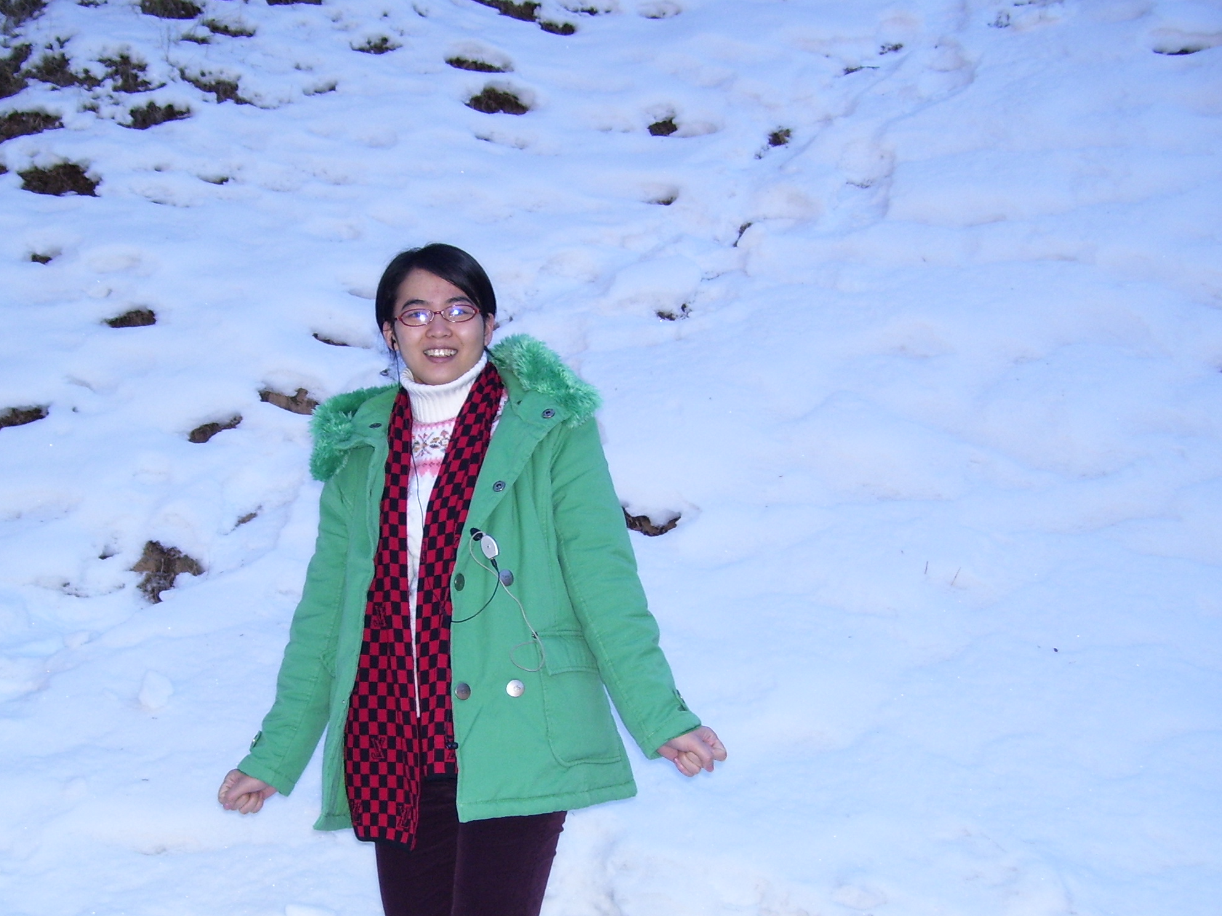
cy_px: 588
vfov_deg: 30.1
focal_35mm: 48
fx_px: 1694
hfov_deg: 39.4
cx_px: 454
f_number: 2.7
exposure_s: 1/350
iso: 80
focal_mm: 6
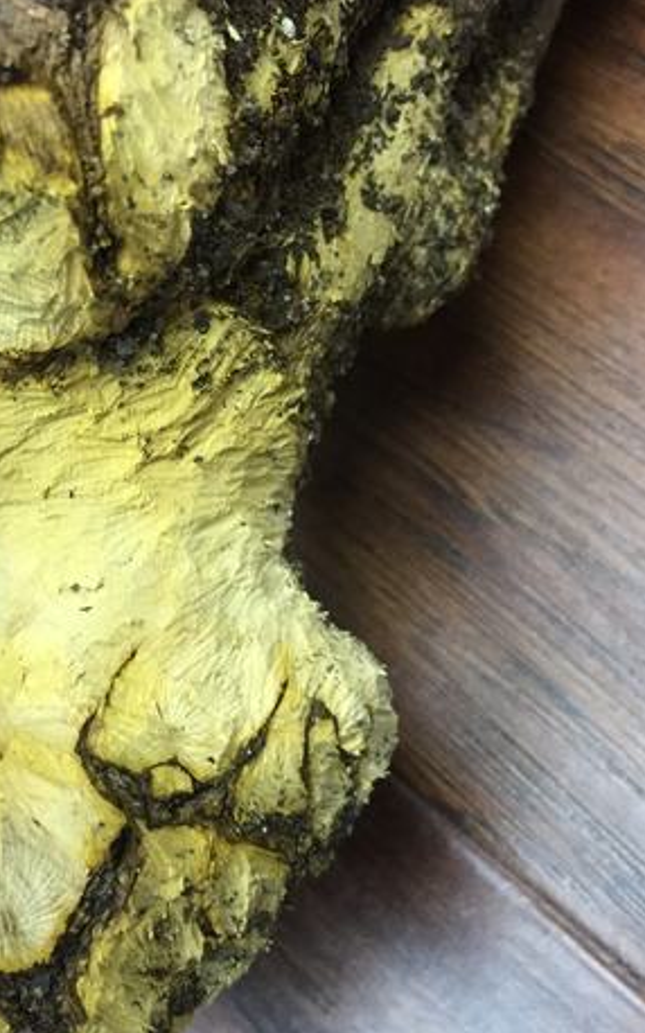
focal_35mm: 47
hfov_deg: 26.7
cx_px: 100
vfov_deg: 42.5
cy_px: 602
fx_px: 1323
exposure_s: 1/30
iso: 160
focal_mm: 4.15
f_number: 2.2
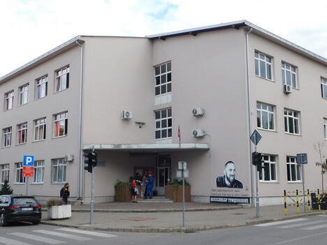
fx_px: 378
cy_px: 122
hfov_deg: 46.8
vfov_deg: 36.0
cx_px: 164
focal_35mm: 40
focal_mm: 7.1
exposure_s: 1/500
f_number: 3.6
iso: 125
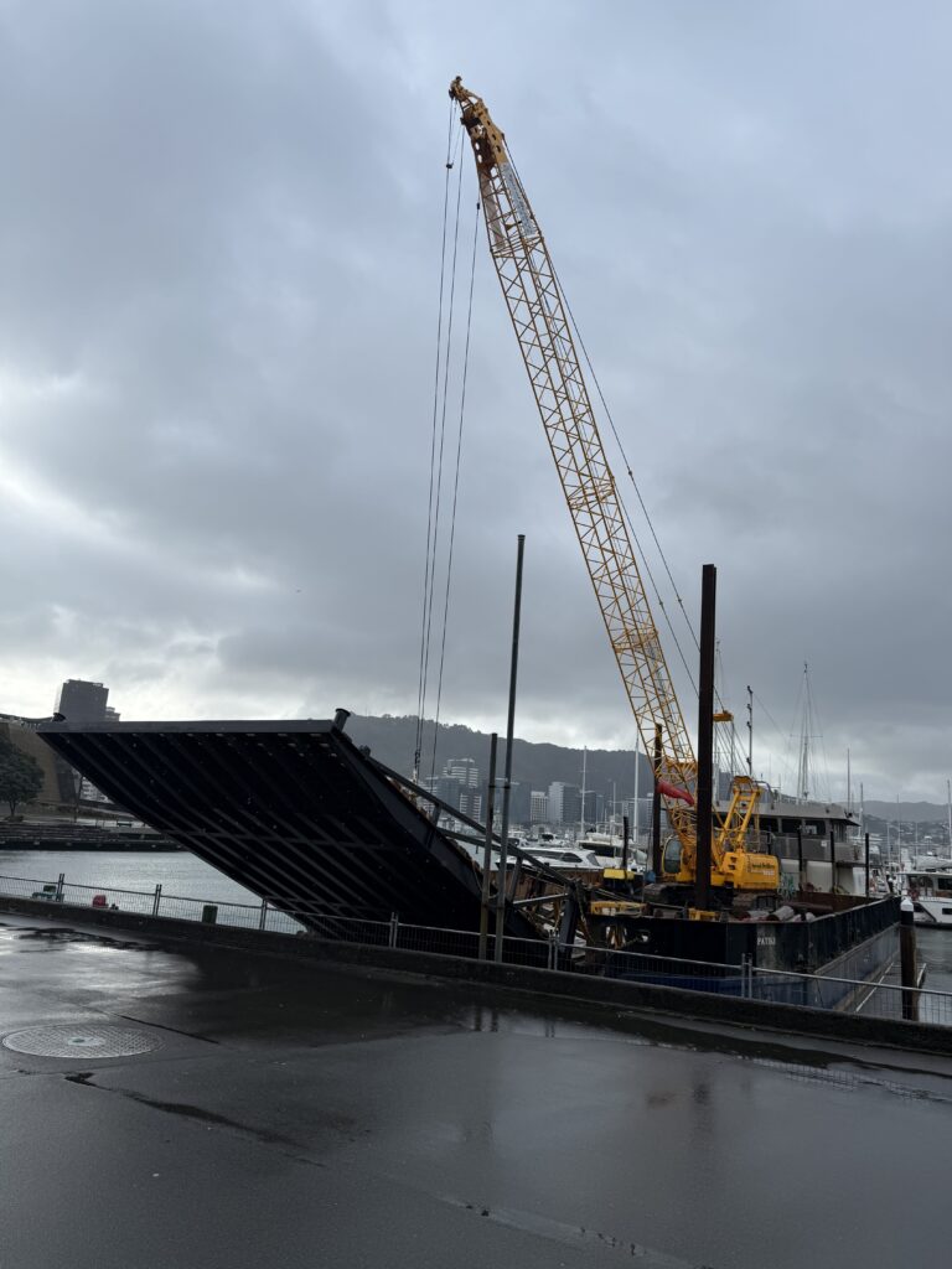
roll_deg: -2.3
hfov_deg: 56.8
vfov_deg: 71.6
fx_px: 880
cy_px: 634
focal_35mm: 24
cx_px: 476
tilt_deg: +12.3
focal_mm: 6.76
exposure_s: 1/3584
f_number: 1.78
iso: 80
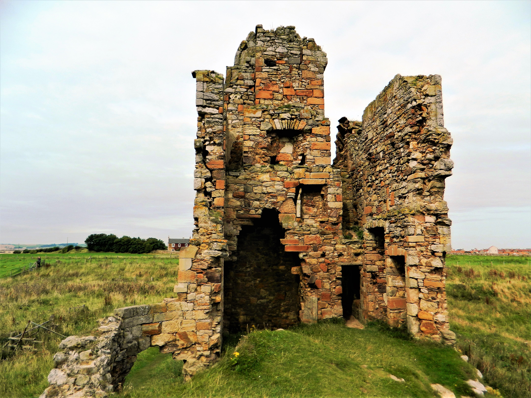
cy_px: 199
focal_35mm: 25
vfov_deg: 54.9
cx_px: 266
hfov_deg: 69.4
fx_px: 383
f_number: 8.7
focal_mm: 4.5
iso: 80
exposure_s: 1/125
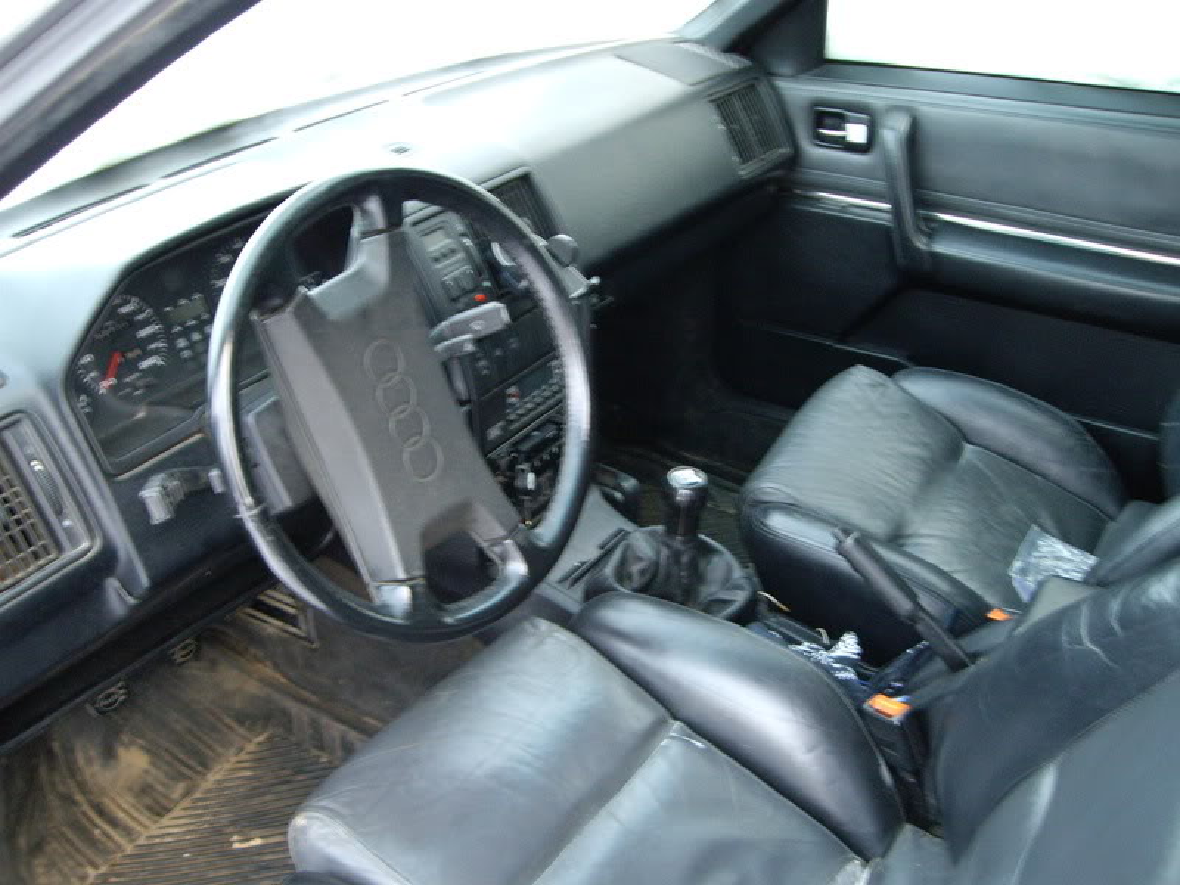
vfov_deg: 37.7
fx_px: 1295
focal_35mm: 38
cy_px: 442
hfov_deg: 49.0
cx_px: 590
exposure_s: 1/10
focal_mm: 6.2
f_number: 2.7
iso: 200
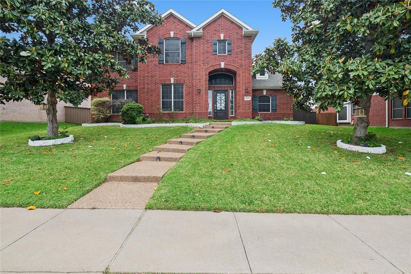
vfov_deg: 77.3
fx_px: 171
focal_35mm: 15
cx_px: 206
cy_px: 137
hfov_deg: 100.4
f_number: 9
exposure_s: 1/30
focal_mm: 10
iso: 200
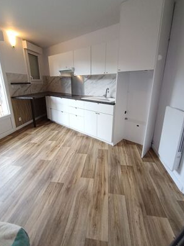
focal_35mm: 14
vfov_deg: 102.0
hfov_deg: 85.7
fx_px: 99
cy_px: 118
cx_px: 91
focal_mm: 1.64
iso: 100
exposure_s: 1/50
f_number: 2.2
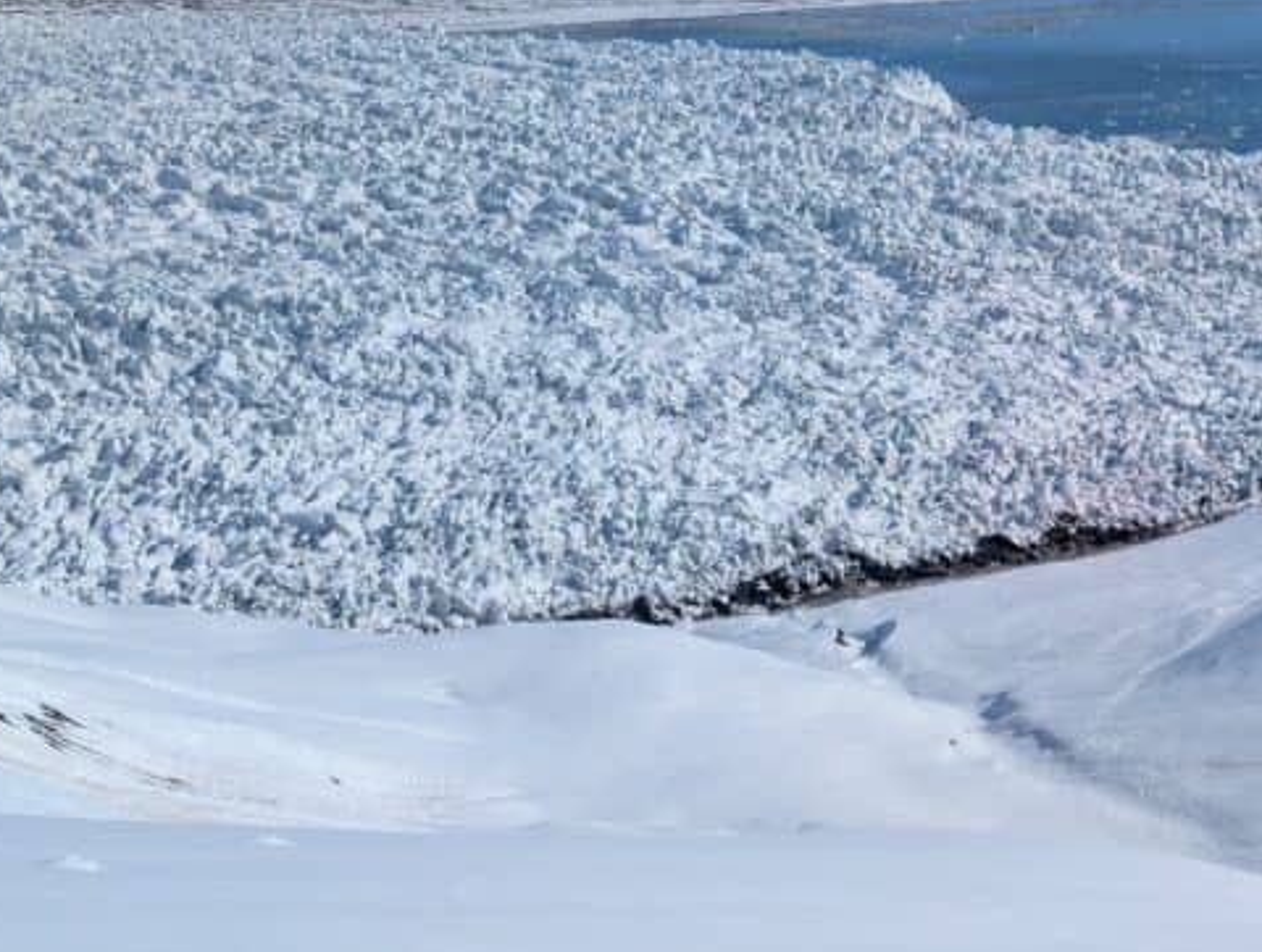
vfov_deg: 21.8
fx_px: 2338
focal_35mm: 64
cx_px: 1096
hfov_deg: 29.2
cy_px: -103
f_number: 1.68
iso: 21
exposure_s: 1/2488
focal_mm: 6.9
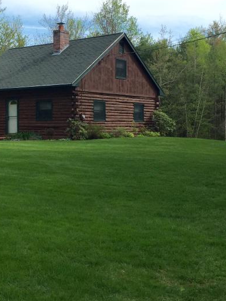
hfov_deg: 25.2
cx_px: 39
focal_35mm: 57
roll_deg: -0.3
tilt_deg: -0.5
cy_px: 121
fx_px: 496
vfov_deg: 33.7
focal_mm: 4.15
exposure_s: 1/1522
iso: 32
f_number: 2.2
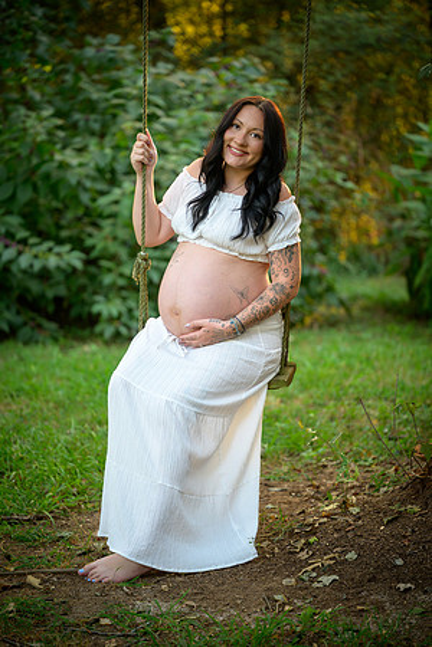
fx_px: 1890
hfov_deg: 13.0
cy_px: 324
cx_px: 216
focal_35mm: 105
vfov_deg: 19.5
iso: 720
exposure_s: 1/125
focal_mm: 105
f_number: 2.8
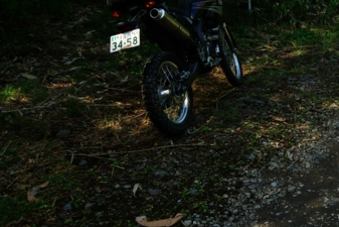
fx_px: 537
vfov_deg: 22.3
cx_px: 336
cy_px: -32
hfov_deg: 32.4
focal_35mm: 57
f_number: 8
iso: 100
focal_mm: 24
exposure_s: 1/100
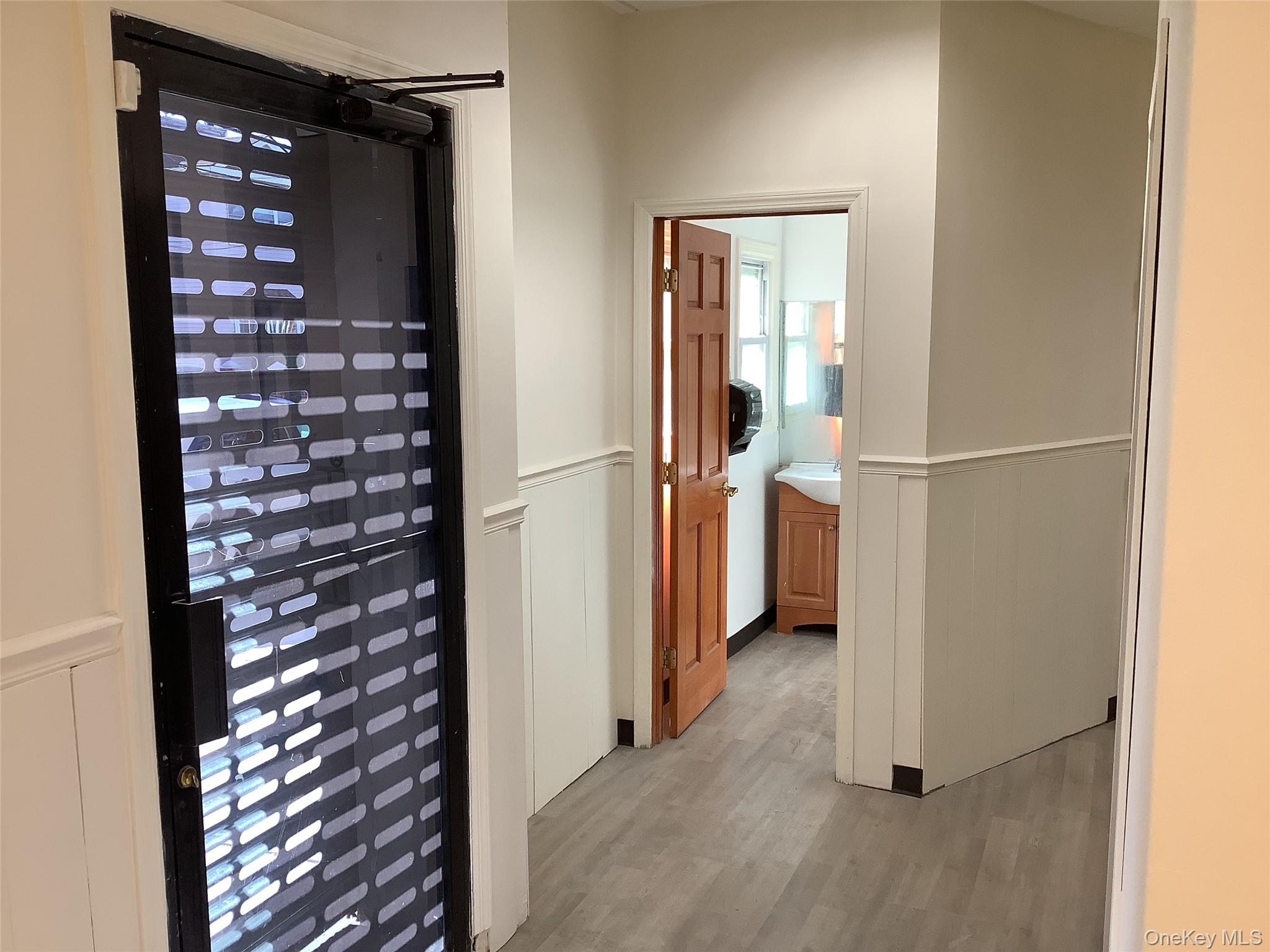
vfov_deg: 45.4
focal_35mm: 31
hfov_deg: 58.4
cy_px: 476
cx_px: 635
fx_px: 1137
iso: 64
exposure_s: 1/60
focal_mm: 3.3
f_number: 2.4
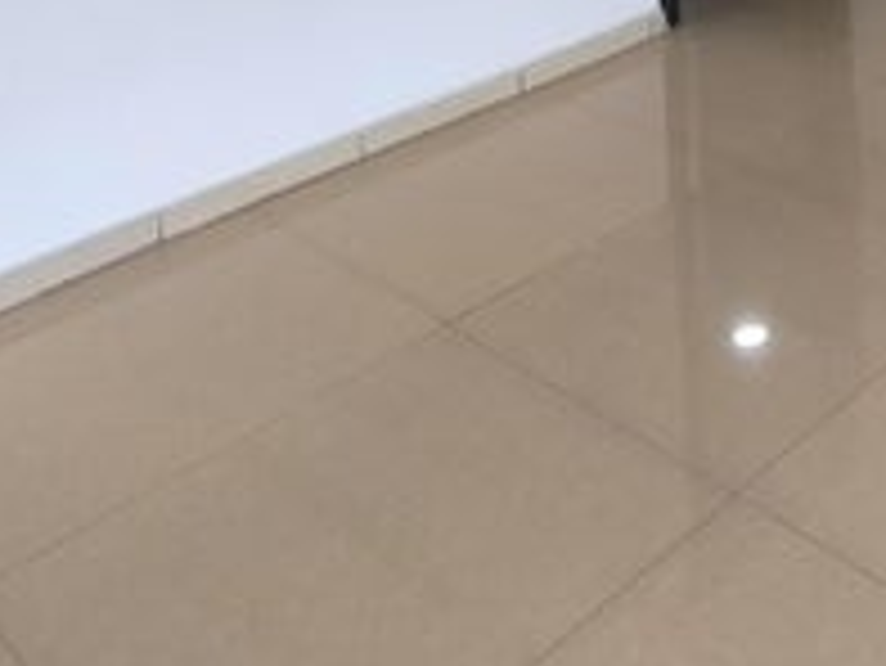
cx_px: 926
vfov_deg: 23.2
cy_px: -302
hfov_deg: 33.1
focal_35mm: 52
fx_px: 1332
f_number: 2.2
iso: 80
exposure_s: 1/100
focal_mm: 1.65
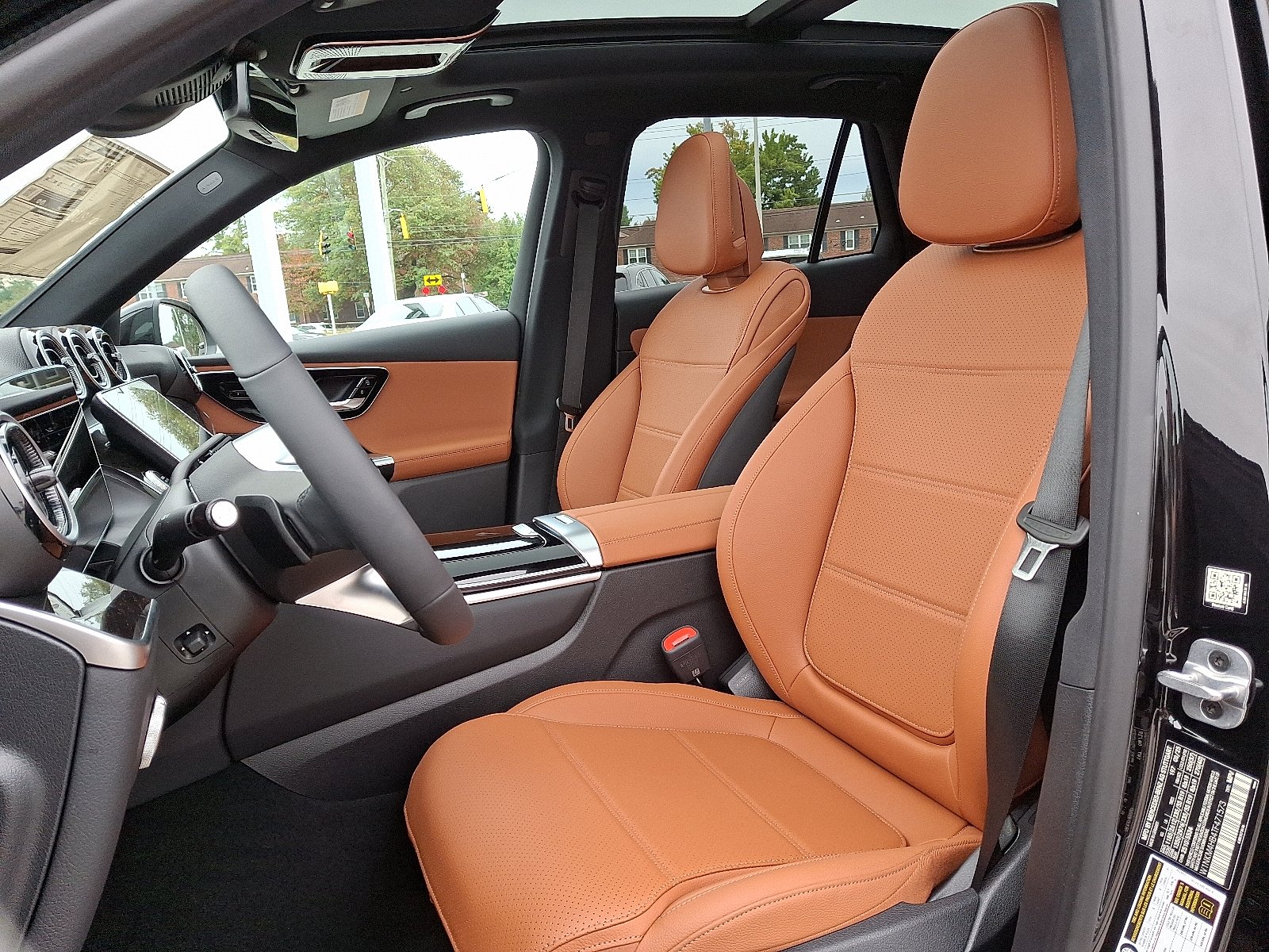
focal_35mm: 25
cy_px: 476
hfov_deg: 69.4
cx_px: 634
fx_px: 916
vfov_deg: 54.9
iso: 34
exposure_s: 1/120
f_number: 1.8
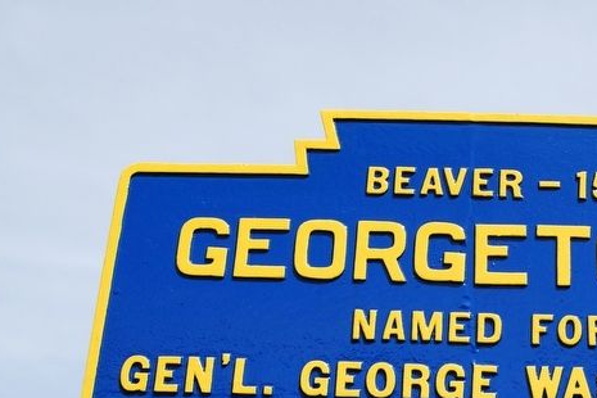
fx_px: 1028
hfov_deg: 31.5
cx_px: 479
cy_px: 262
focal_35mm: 62
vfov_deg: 21.8
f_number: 8
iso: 100
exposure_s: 1/250
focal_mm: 24
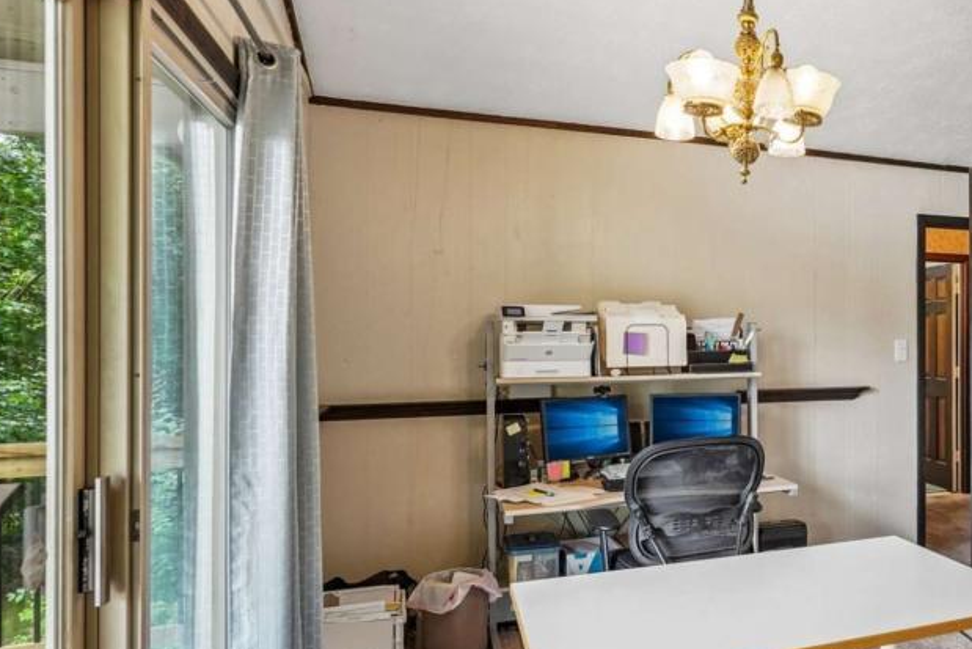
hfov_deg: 54.0
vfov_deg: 42.3
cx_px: 843
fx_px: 837
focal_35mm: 31
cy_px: 333
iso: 800
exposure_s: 1/40
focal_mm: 16
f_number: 8
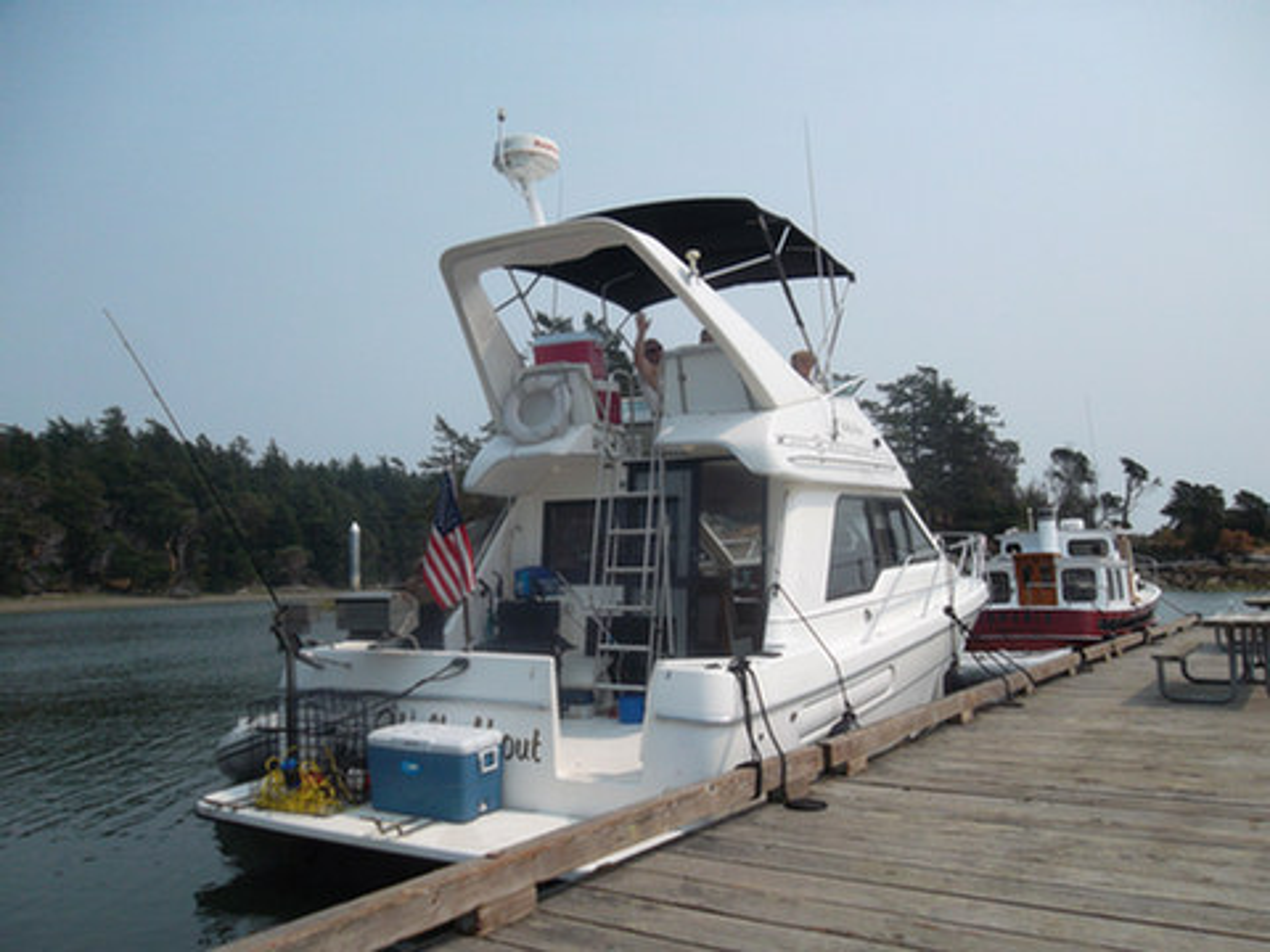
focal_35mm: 27
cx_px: 635
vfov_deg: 51.4
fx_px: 991
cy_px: 476
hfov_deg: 65.3
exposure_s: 1/220
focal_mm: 4.9
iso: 80
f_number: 8.9
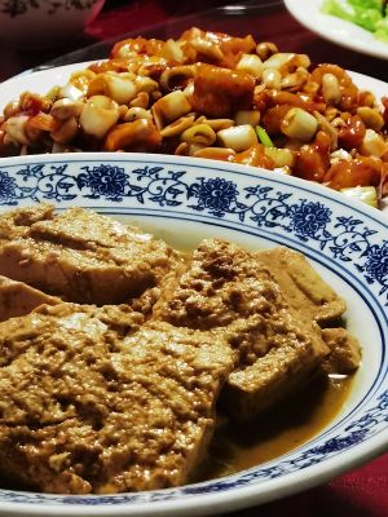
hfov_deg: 13.5
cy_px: 258
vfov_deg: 17.9
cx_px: 194
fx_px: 1644
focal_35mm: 110
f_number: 1.9
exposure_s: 1/33.3
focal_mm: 6.71
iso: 500
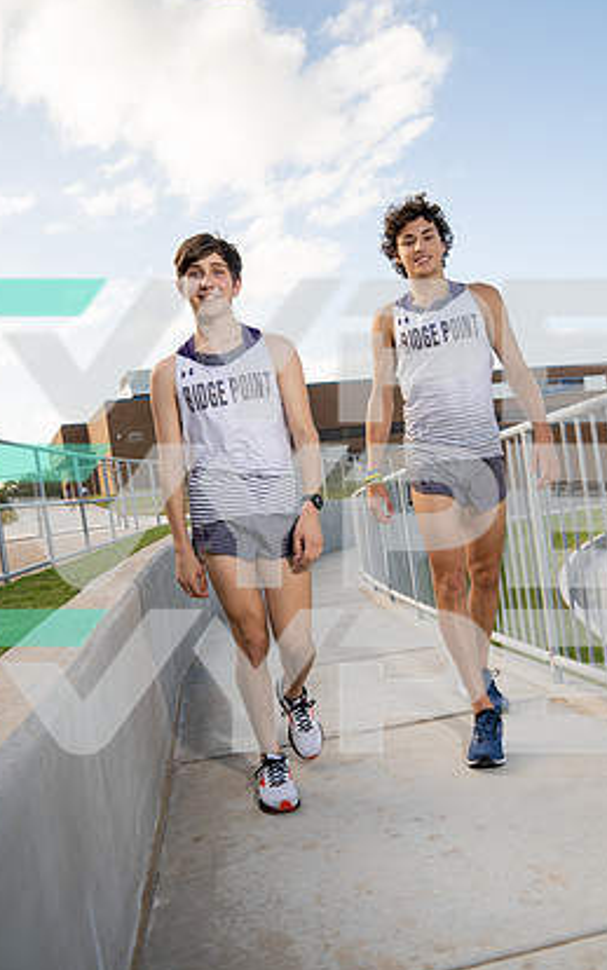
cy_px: 518
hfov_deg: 40.6
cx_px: 316
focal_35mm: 31
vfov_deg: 61.2
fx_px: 820
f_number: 5.6
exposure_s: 1/250
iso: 100
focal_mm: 28
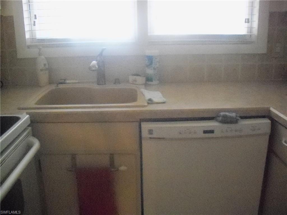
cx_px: 144
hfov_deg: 49.0
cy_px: 108
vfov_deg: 37.7
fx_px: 315
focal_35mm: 38
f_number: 3.5
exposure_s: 1/80
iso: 2000
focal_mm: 6.3
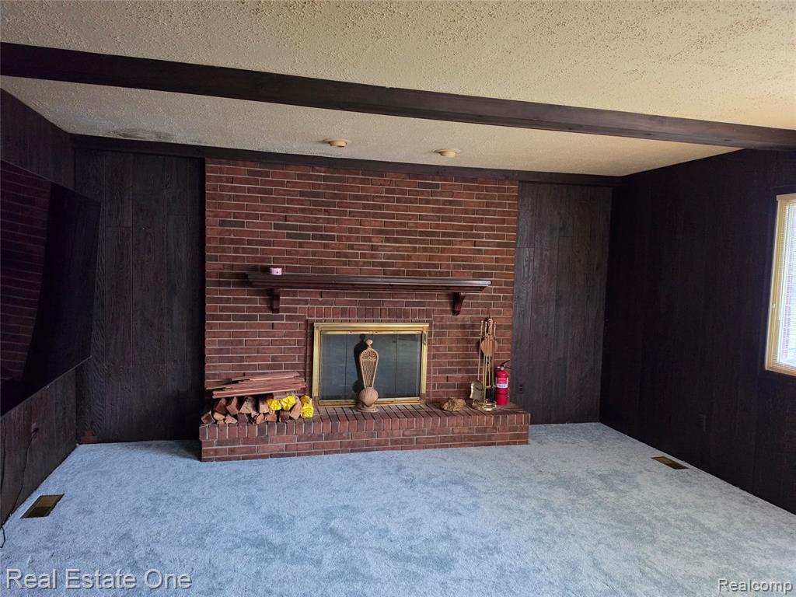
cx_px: 398
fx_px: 529
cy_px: 298
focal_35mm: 23
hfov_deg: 73.9
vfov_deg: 58.9
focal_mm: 6.5
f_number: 1.4
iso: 1600
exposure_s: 1/120
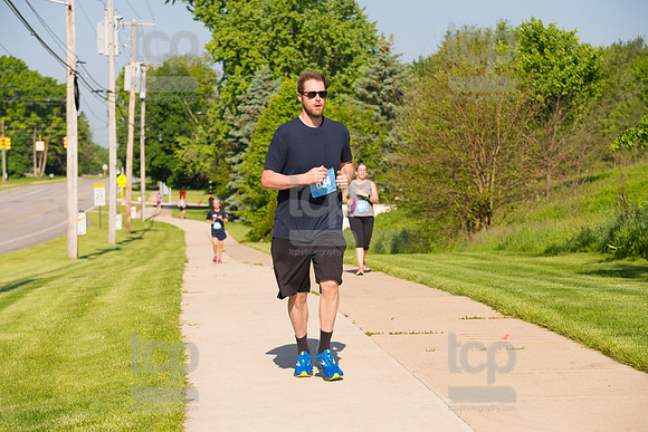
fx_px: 2016
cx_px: 324
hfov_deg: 18.3
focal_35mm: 112
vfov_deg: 12.2
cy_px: 216
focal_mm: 112
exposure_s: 1/2000
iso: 400
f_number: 5.6
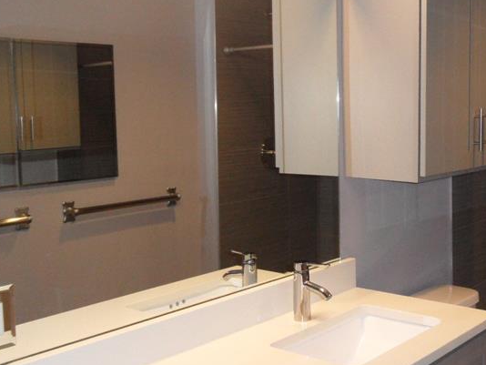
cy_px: 165
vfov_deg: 31.5
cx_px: 365
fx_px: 646
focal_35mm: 46
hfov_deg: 40.1
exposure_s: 1/30
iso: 200
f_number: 3.2
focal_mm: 3.9
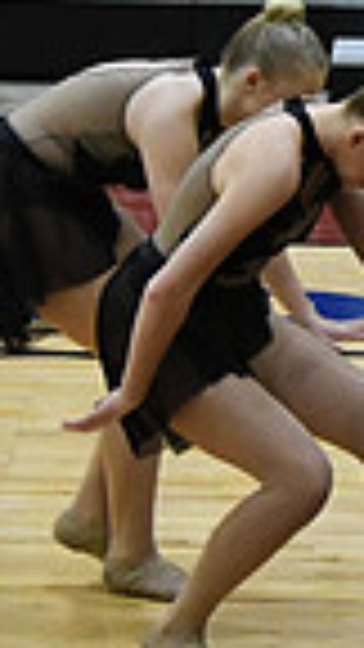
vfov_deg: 3.8
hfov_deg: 2.1
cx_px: 1132
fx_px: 9763
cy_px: 268
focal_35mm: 569
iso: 5000
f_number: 4
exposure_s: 1/500
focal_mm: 90
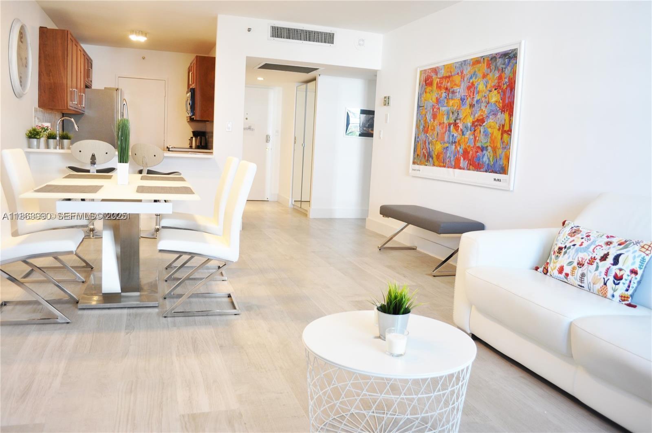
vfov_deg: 47.8
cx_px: 326
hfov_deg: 67.5
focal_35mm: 27
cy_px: 216
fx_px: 488
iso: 400
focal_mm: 18
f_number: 3.5
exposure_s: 1/25
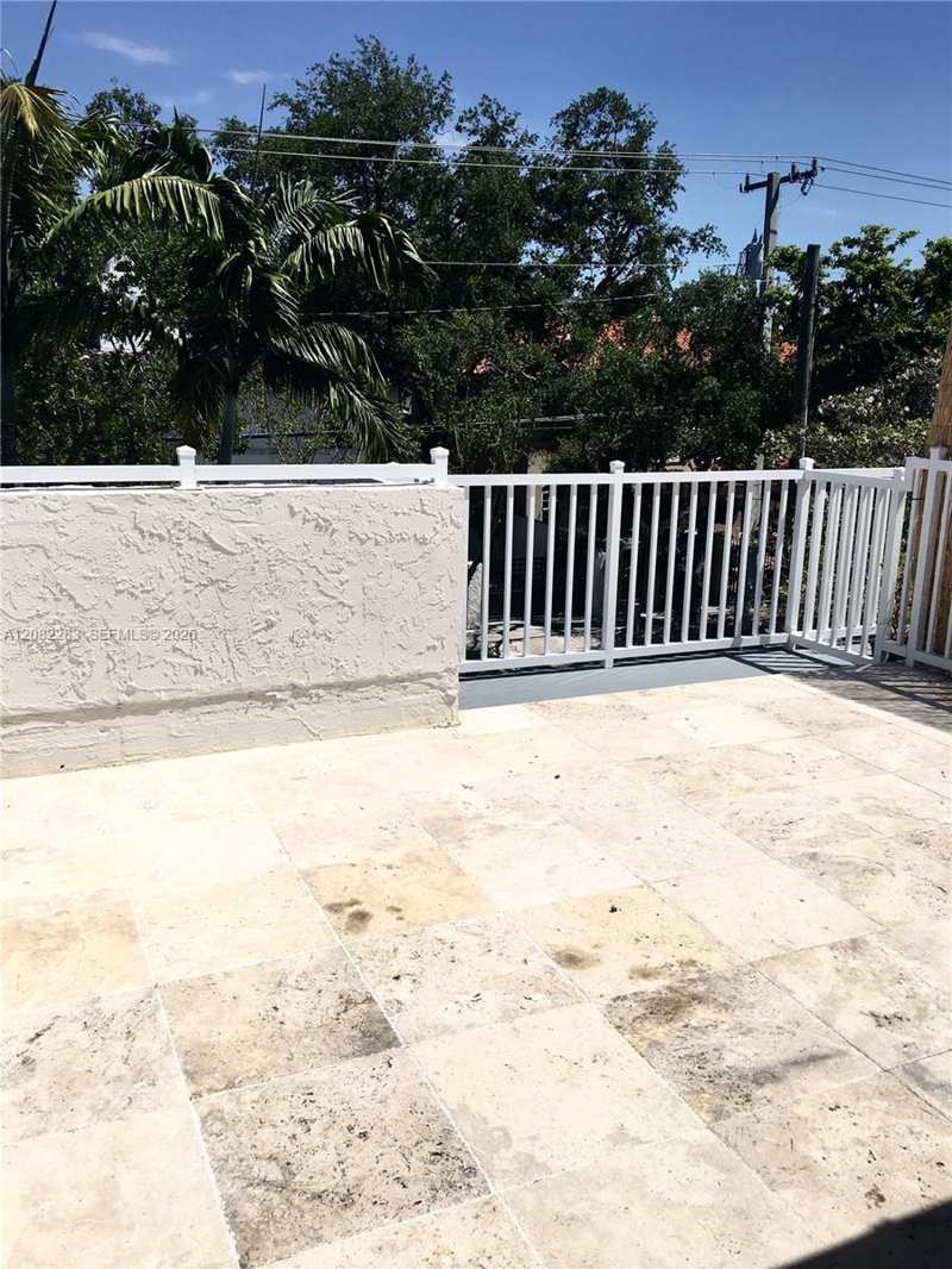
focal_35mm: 29
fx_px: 1063
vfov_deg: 61.6
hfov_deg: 48.2
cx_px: 476
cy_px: 634
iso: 25
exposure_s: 1/3205
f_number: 2.2
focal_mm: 4.15
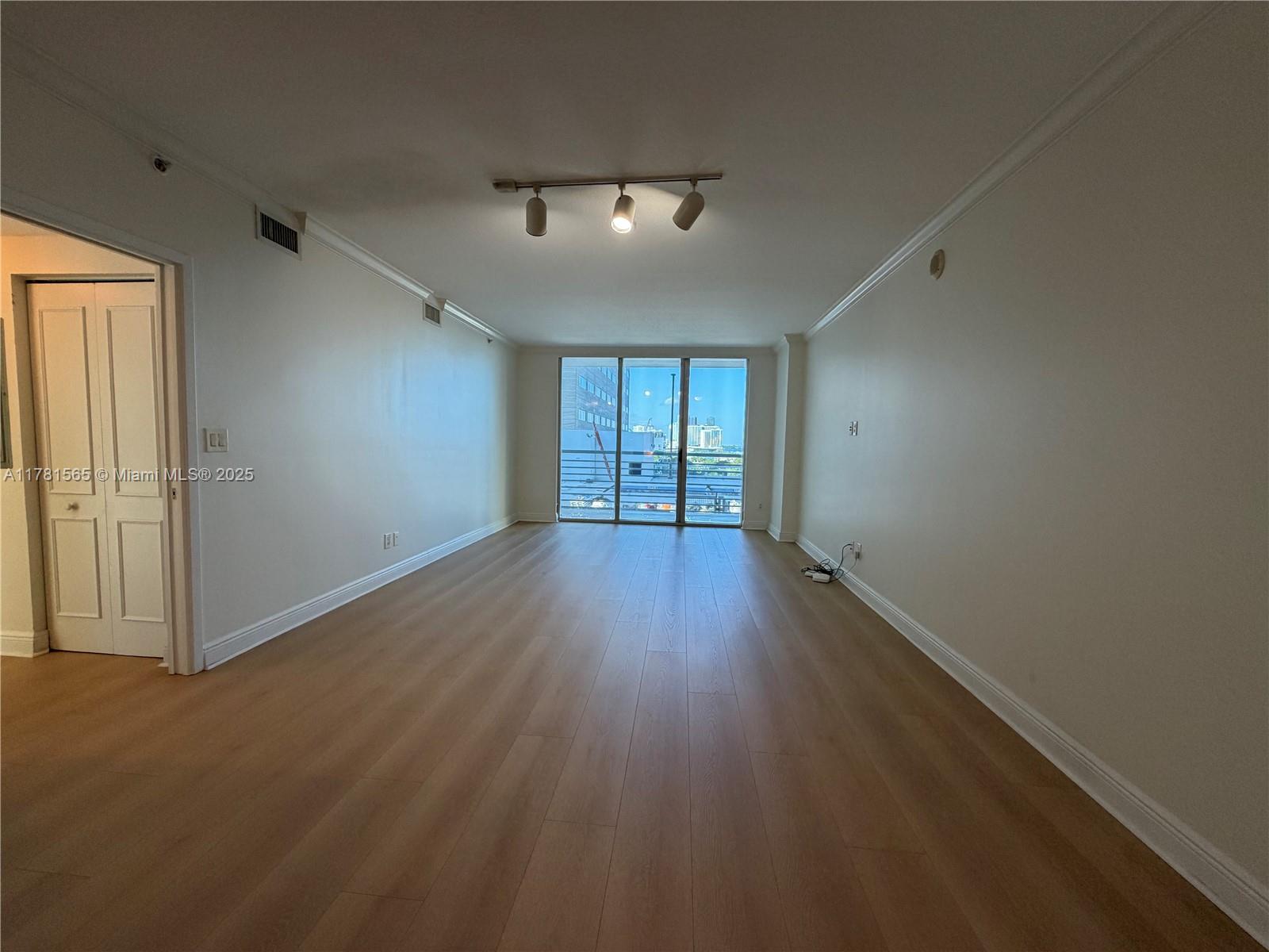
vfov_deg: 85.7
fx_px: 513
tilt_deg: -4.0
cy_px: 476
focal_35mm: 14
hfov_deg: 102.1
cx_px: 634
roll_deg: -1.1
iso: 125
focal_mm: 2.22
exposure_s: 1/120
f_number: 2.2
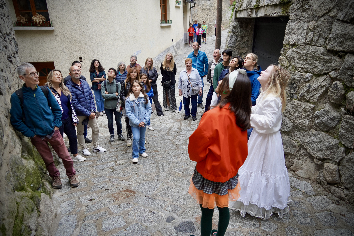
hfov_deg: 73.7
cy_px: 118
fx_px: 236
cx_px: 177
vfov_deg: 53.1
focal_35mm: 24
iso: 1250
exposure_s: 1/160
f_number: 4
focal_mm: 24
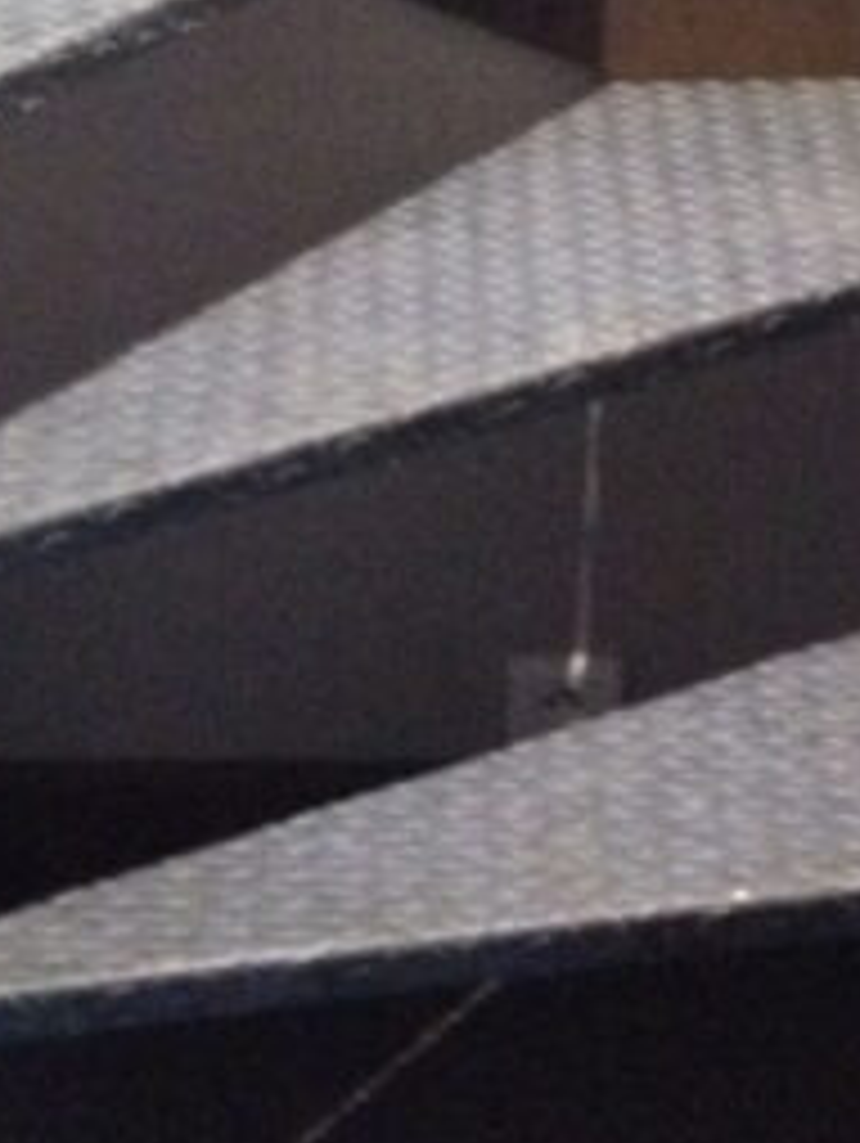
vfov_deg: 13.8
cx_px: 9
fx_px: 4663
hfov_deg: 10.5
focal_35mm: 141
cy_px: 27
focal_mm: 4.28
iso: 500
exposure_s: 1/15
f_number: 2.4
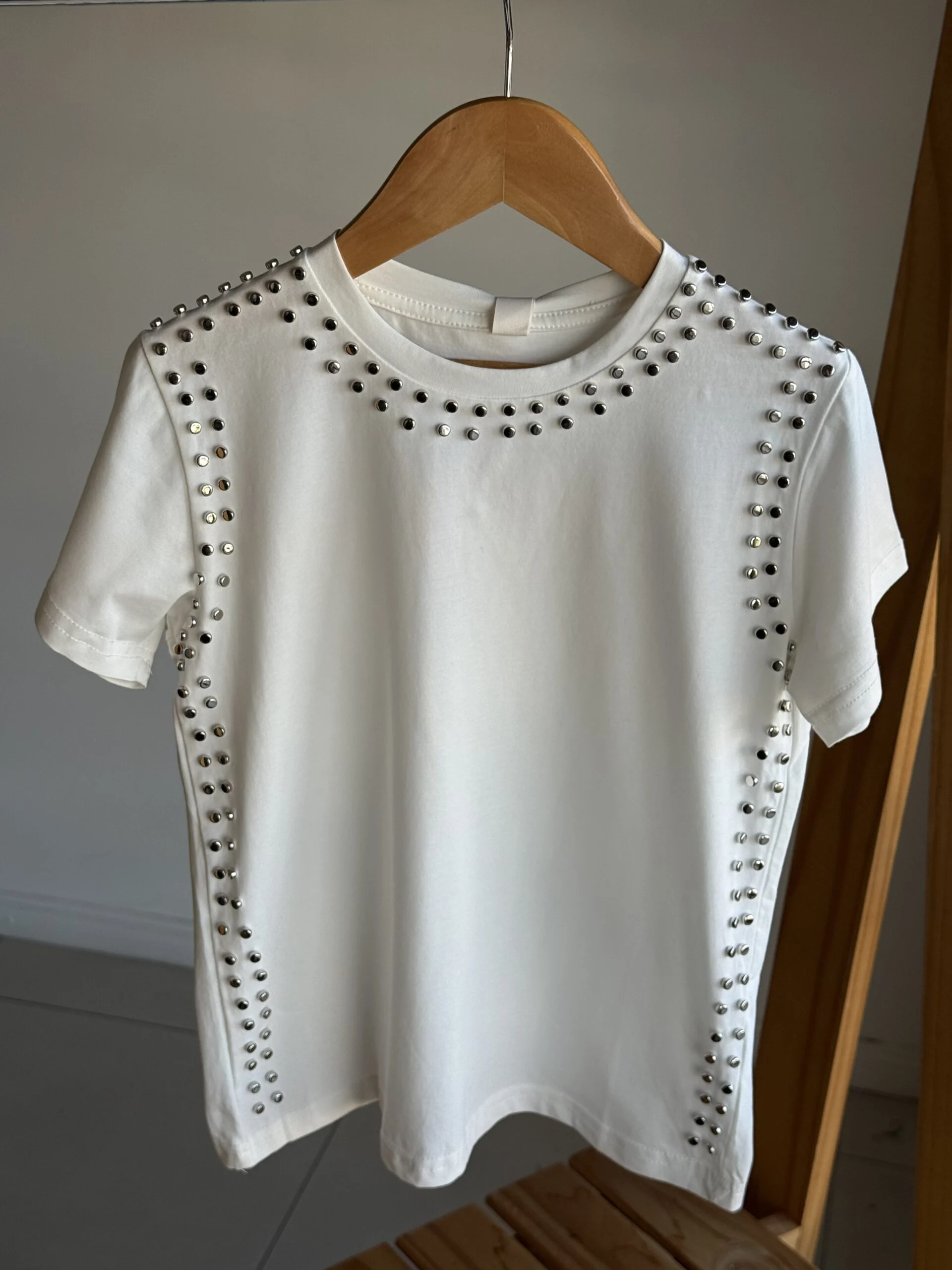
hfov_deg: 30.3
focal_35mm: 48
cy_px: 635
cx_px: 476
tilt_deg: -21.6
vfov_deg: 39.7
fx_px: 1760
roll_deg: -1.9
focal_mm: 6.76
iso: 64
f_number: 1.78
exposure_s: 1/553
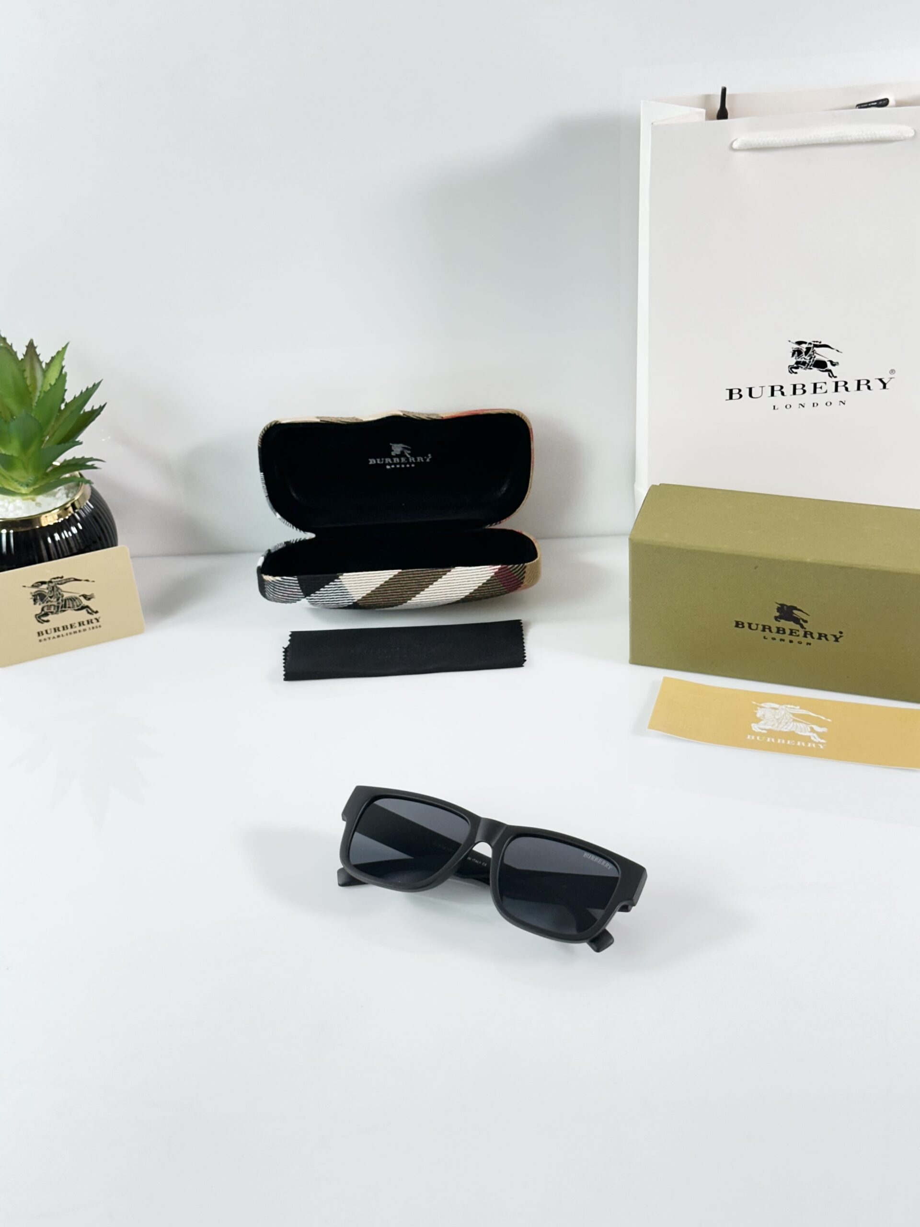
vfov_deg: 39.7
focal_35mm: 48
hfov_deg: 30.3
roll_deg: +3.2
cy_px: 614
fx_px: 1701
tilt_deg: -33.6
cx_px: 460
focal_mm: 6.86
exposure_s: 1/100
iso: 100
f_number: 1.78
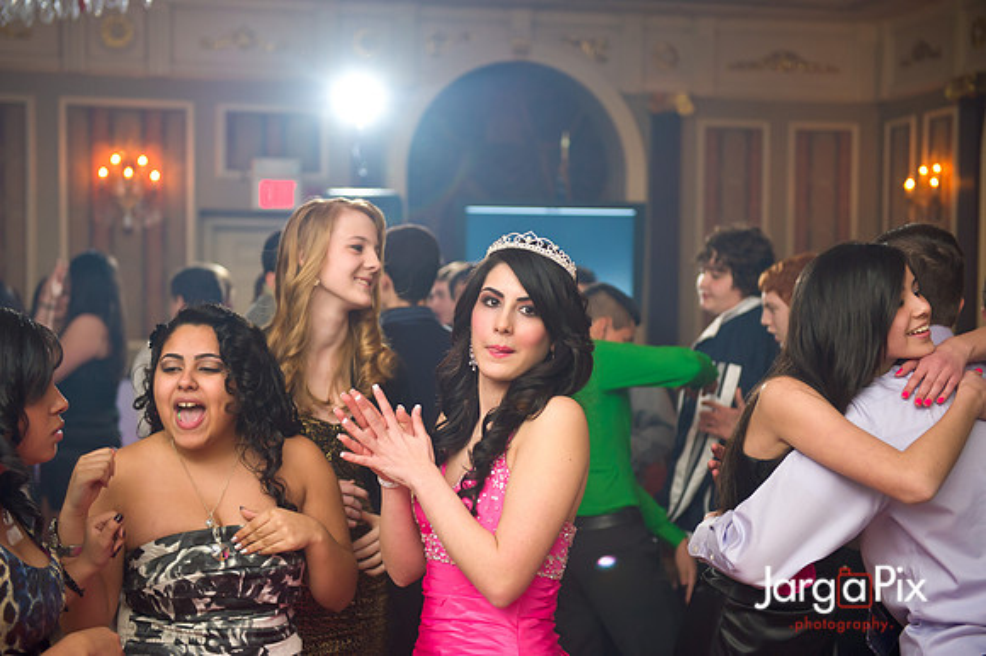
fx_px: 1588
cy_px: 328
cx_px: 493
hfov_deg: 34.5
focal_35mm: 58
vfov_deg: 23.4
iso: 1600
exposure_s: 1/100
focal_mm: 58
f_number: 3.2
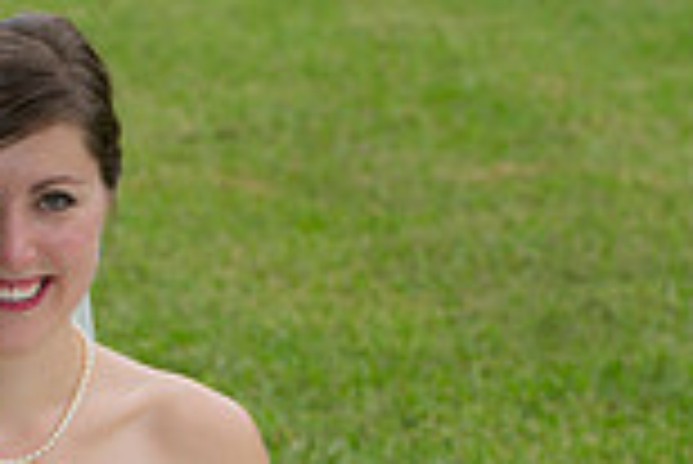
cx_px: 266
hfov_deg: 5.0
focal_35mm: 413
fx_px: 7958
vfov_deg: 3.3
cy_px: 617
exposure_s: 1/250
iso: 400
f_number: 4.5
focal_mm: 110
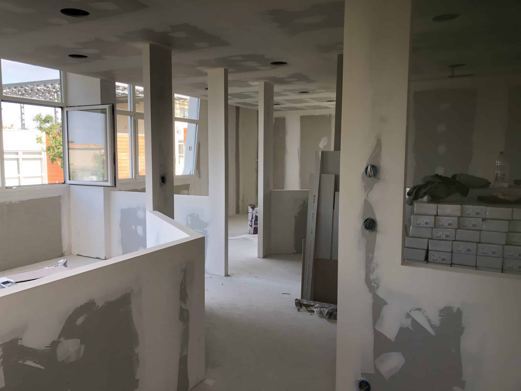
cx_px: 260
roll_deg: +0.4
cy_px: 196
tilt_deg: -5.5
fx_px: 421
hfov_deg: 63.4
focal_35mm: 28
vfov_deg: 49.7
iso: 25
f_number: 1.8
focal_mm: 3.99
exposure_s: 1/120
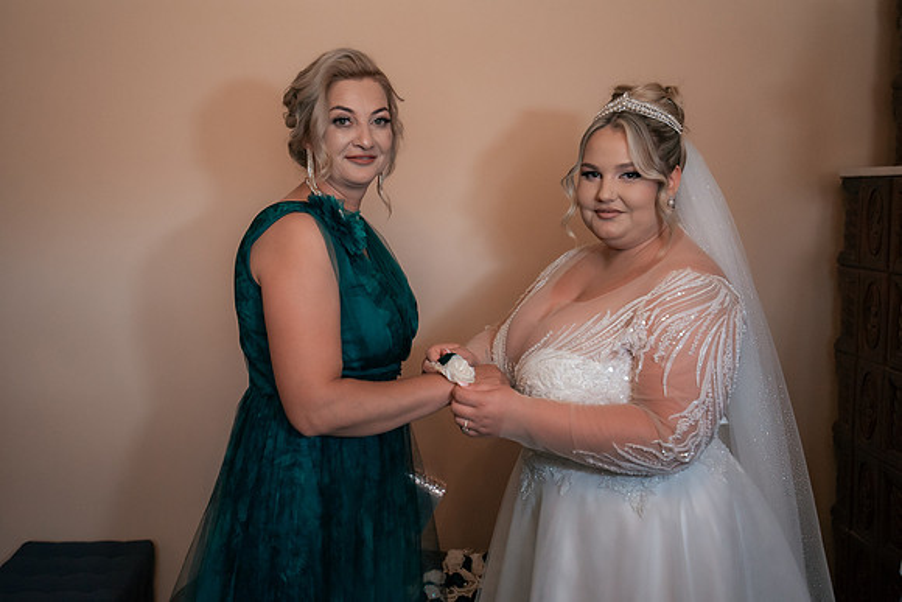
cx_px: 380
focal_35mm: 35
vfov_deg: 37.5
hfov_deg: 53.8
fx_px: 884
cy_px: 258
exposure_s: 1/320
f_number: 2.8
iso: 1600
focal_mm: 30
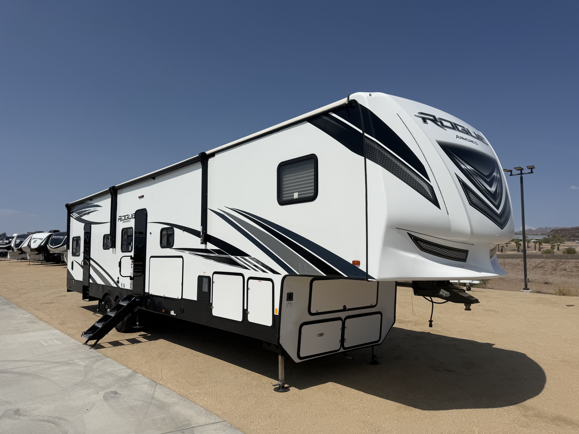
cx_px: 290
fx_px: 401
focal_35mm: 24
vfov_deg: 56.8
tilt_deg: +5.7
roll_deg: -2.1
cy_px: 217
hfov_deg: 71.6
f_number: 1.78
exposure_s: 1/14286
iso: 80
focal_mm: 6.76
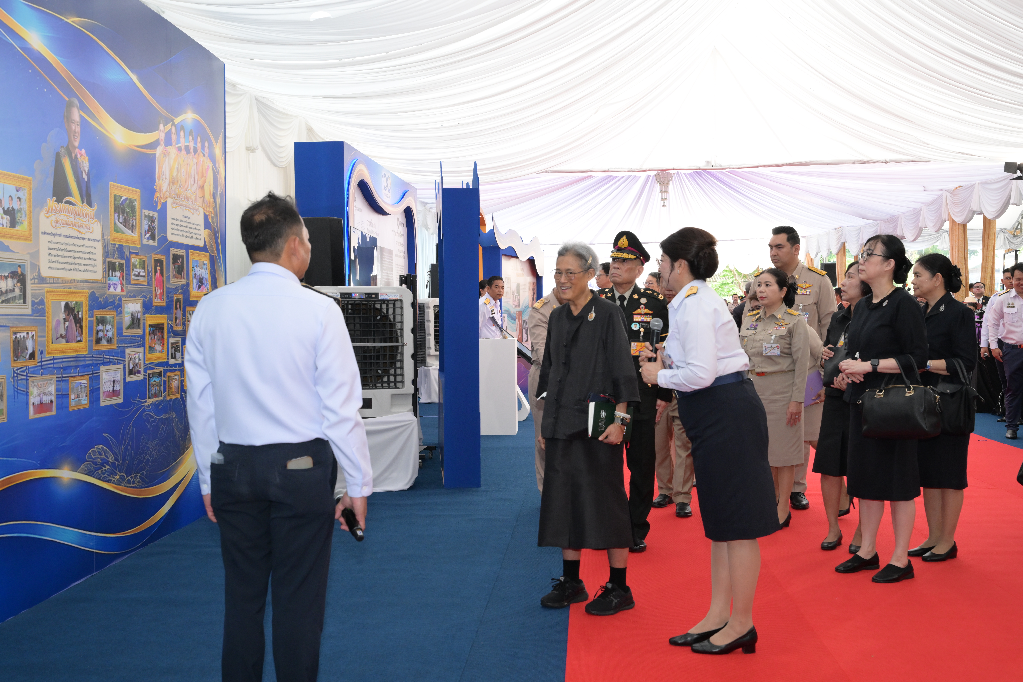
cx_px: 512
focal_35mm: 40
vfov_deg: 33.4
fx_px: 1137
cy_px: 341
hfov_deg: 48.5
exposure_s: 1/200
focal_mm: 40
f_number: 8
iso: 1600
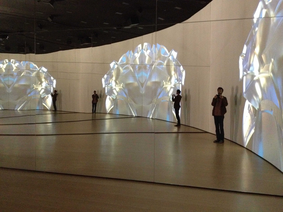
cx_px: 142
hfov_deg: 52.6
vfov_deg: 40.7
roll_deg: -0.6
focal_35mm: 35
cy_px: 106
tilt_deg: -1.6
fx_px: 286
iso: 640
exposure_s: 1/15
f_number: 2.4
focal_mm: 4.28
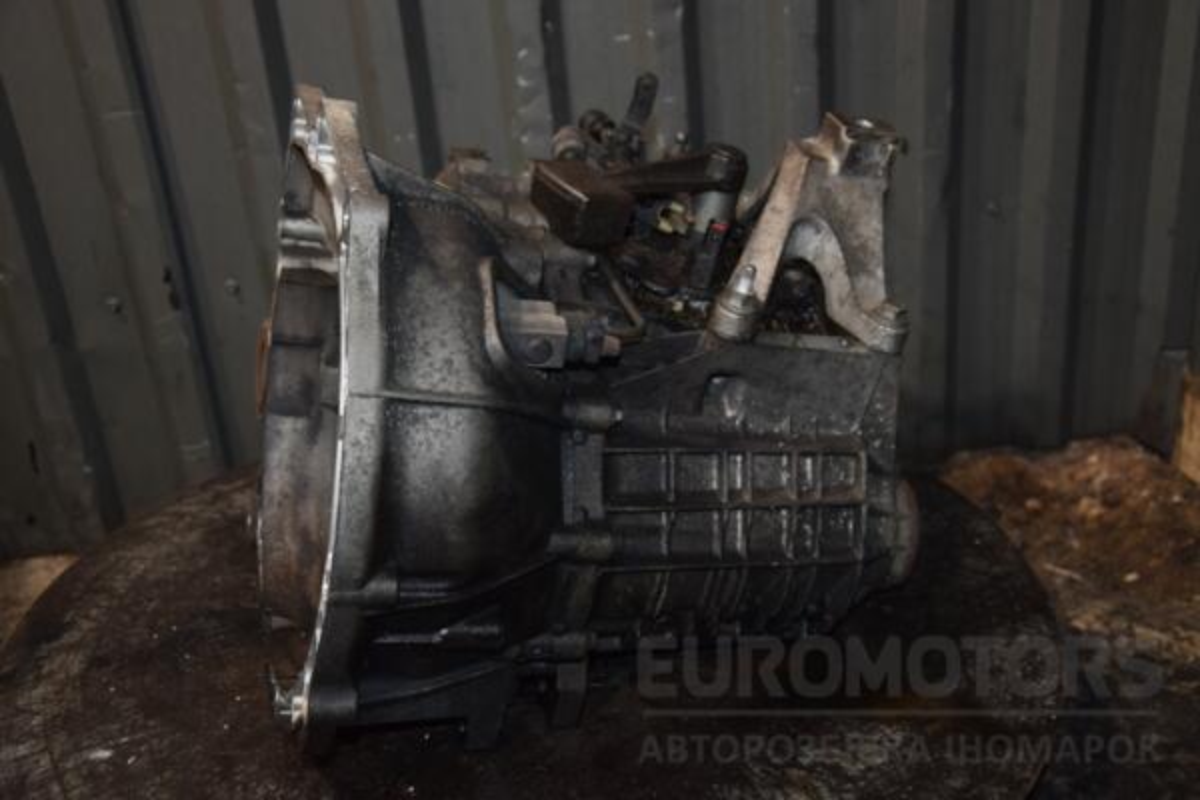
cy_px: 400
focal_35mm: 42
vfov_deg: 31.9
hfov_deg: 46.4
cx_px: 600
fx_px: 1400
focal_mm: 28
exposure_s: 1/60
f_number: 5
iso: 800
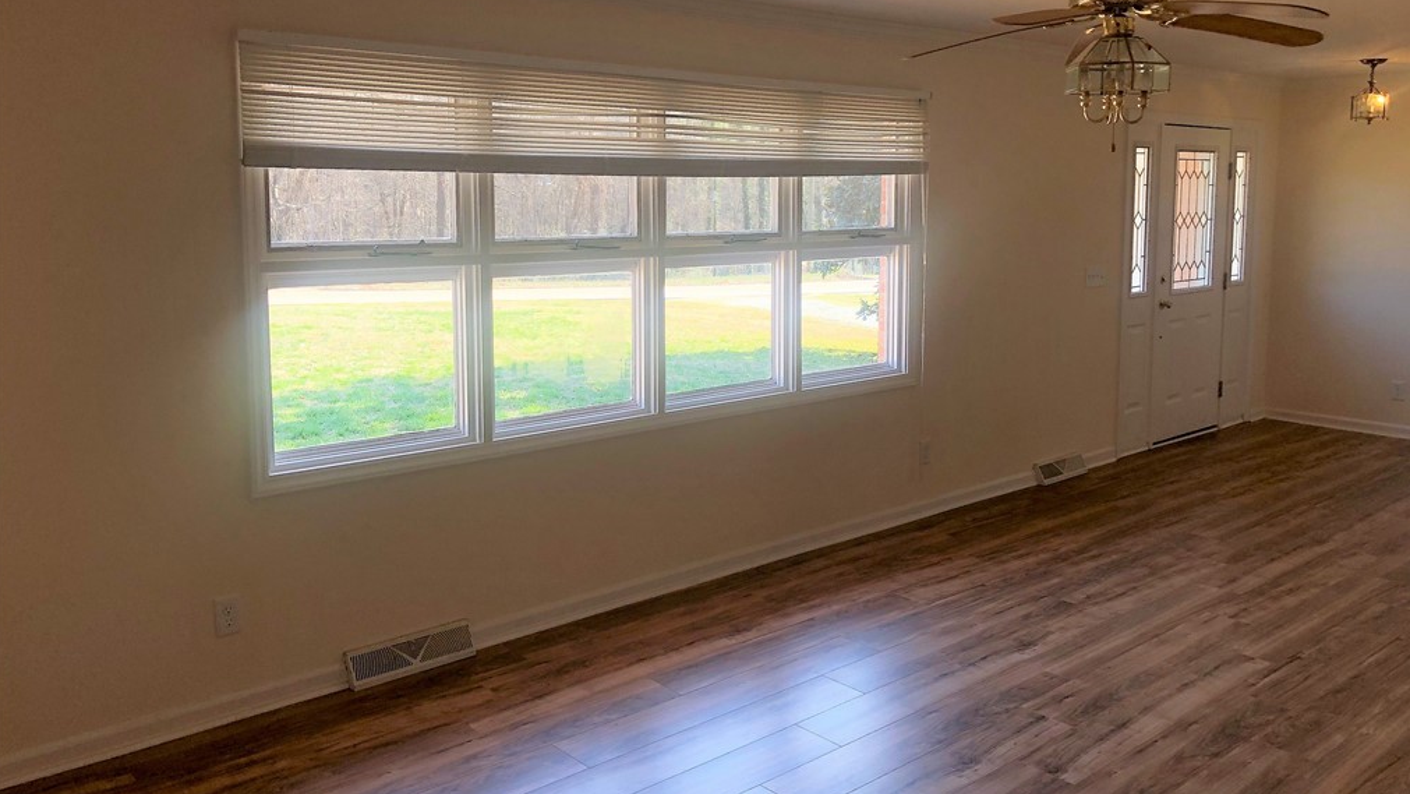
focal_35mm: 32
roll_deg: -0.6
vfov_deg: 36.6
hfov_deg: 61.0
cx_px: 707
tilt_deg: -5.7
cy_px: 320
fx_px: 1197
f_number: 1.8
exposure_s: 1/192
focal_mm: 3.99
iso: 20
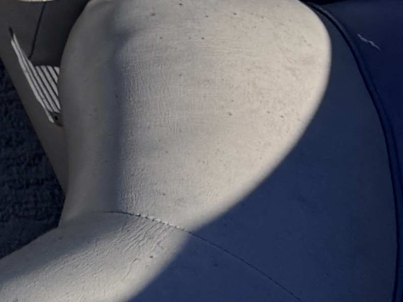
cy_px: -603
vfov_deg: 7.6
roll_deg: -2.6
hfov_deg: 9.8
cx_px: -654
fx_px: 1990
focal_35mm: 171
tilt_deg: -31.4
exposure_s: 1/6410
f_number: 1.78
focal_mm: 6.76
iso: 80
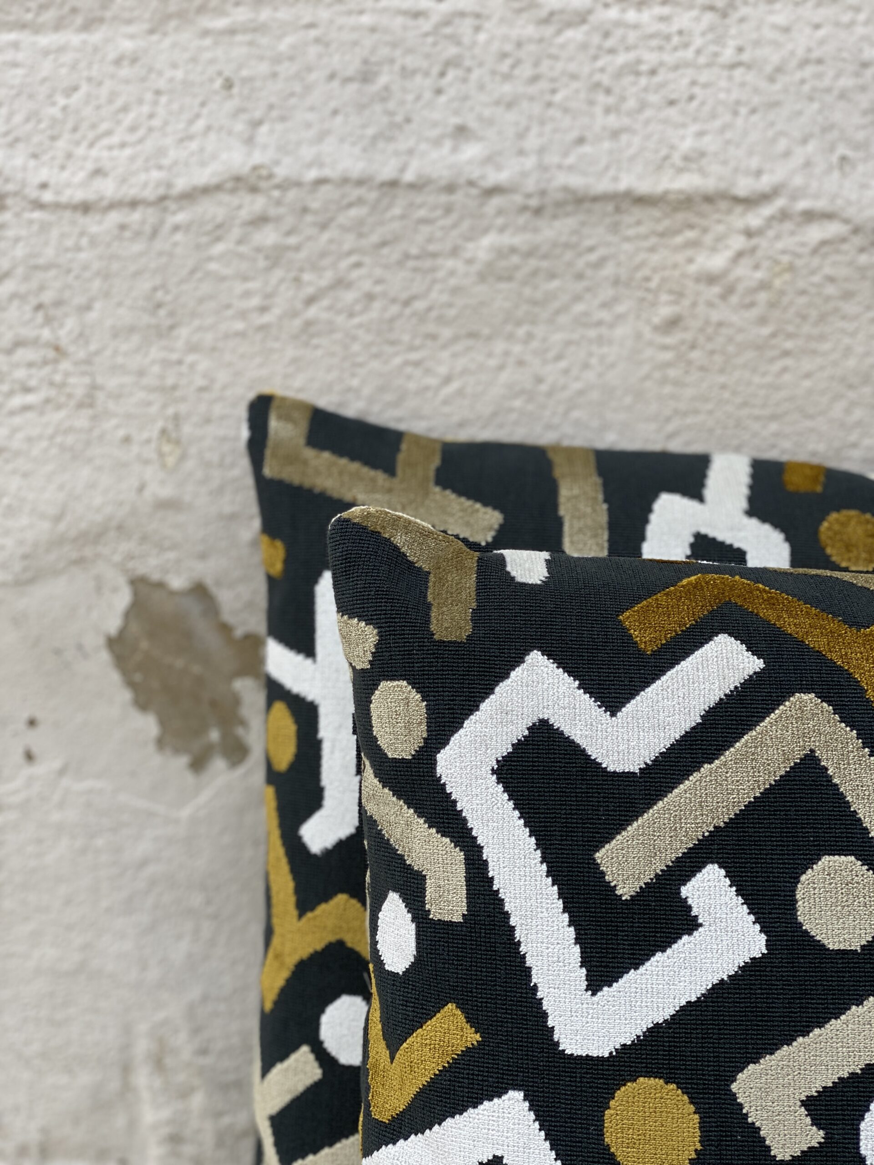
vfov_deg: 36.8
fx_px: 1751
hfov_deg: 28.0
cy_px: 582
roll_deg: +0.0
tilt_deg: -15.4
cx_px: 437
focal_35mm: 52
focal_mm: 6
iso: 20
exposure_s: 1/165
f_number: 2
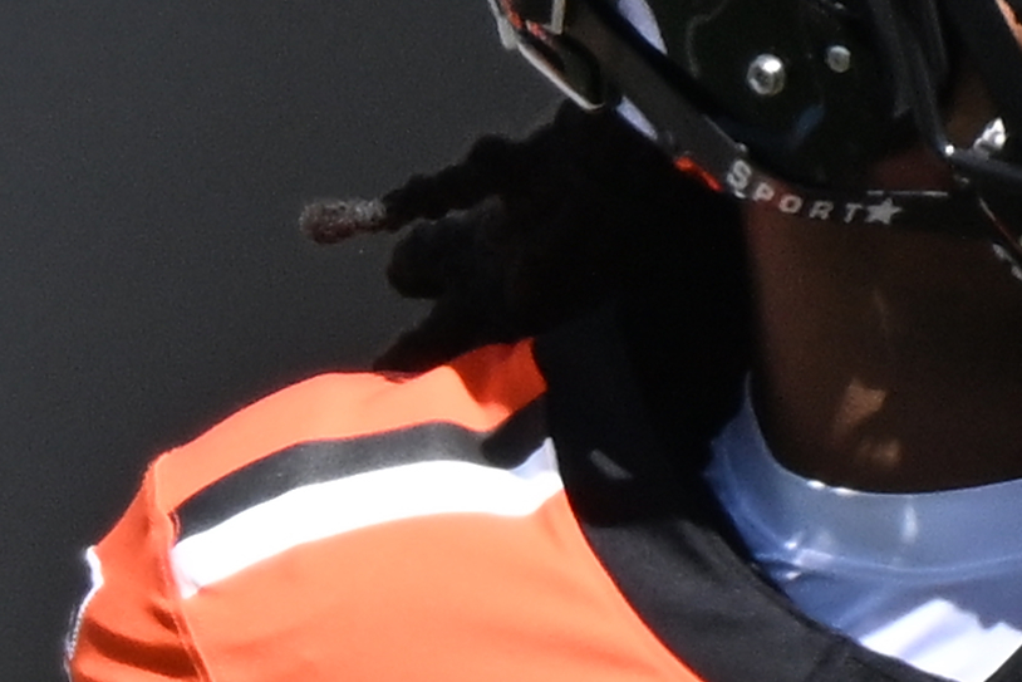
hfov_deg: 1.1
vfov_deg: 0.8
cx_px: 648
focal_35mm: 1818
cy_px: 700
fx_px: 51617
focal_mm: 370
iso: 450
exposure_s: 1/1600
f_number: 5.6
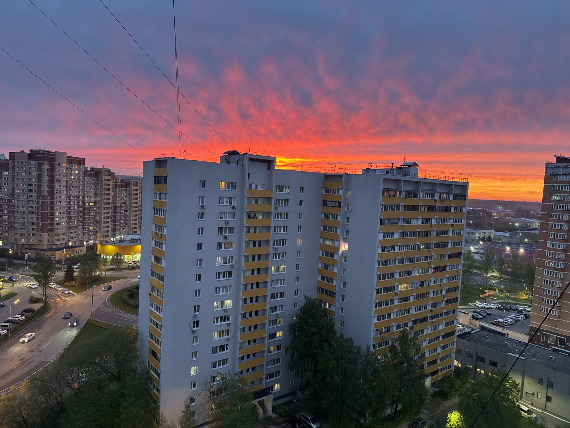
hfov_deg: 71.6
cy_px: 214
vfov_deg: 56.8
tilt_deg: -3.2
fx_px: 395
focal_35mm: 24
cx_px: 285
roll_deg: -2.5
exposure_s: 1/50
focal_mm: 6.76
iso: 320
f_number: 1.78
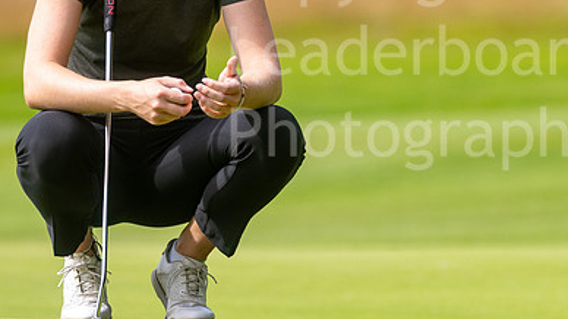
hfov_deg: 3.1
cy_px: 64
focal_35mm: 705
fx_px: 10615
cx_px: 420
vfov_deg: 1.7
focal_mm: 300
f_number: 5.6
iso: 200
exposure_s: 1/800
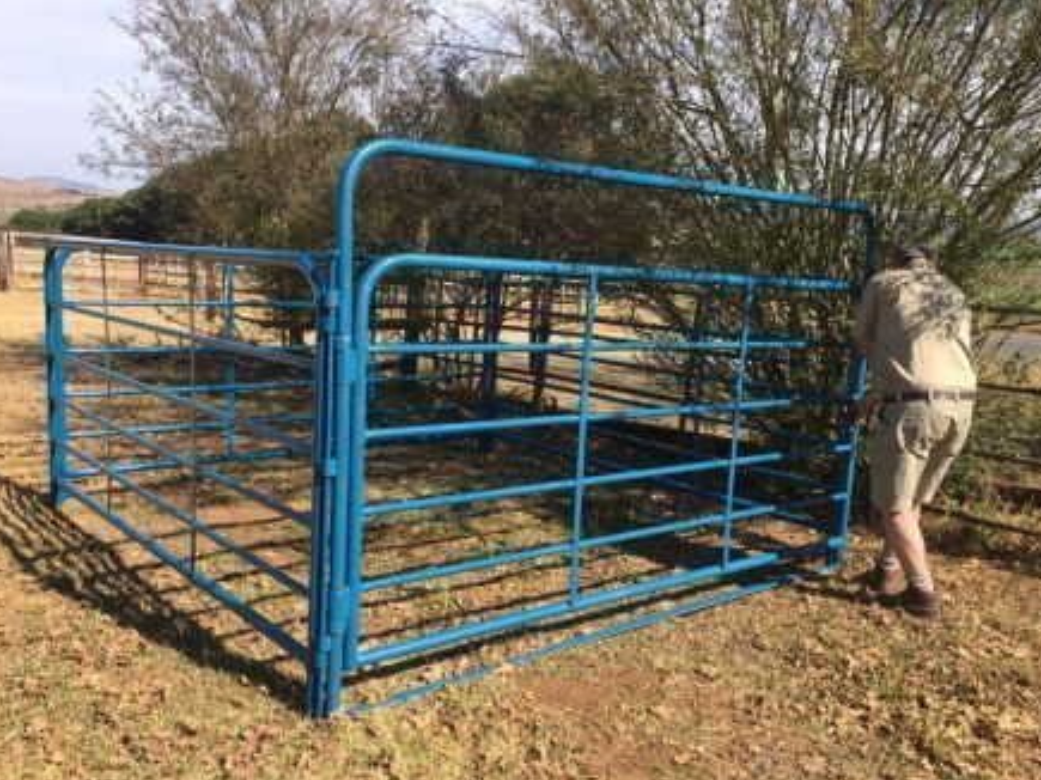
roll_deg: -0.7
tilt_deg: -9.5
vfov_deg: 46.8
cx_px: 524
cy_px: 401
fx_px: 902
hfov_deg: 60.0
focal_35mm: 30
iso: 25
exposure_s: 1/836
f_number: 2.2
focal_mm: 4.15
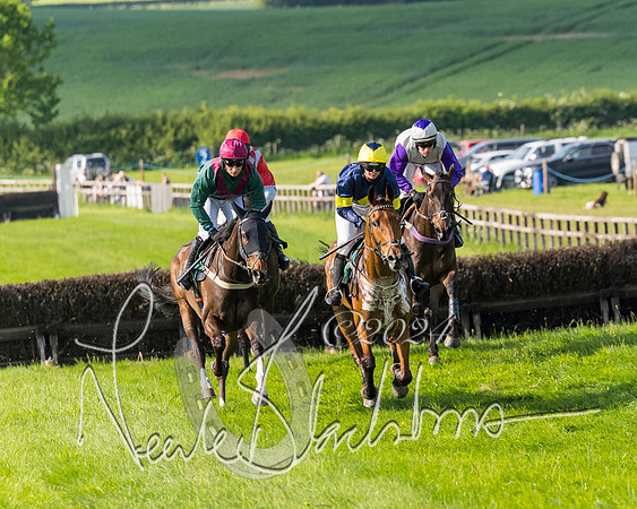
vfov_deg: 3.6
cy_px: 298
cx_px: 424
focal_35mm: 430
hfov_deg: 4.5
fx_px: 8102
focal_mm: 160
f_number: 4
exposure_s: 1/3200
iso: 500
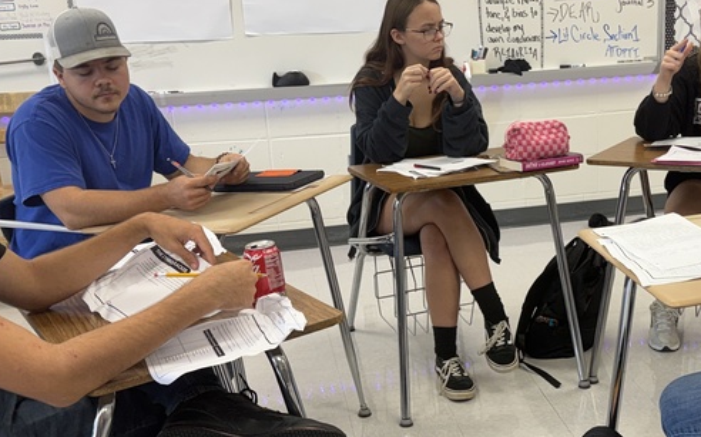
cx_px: 502
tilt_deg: -16.7
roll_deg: +2.4
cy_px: 279
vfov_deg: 24.3
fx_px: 1012
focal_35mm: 53
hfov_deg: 37.5
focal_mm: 6.76
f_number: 1.78
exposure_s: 1/120
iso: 100
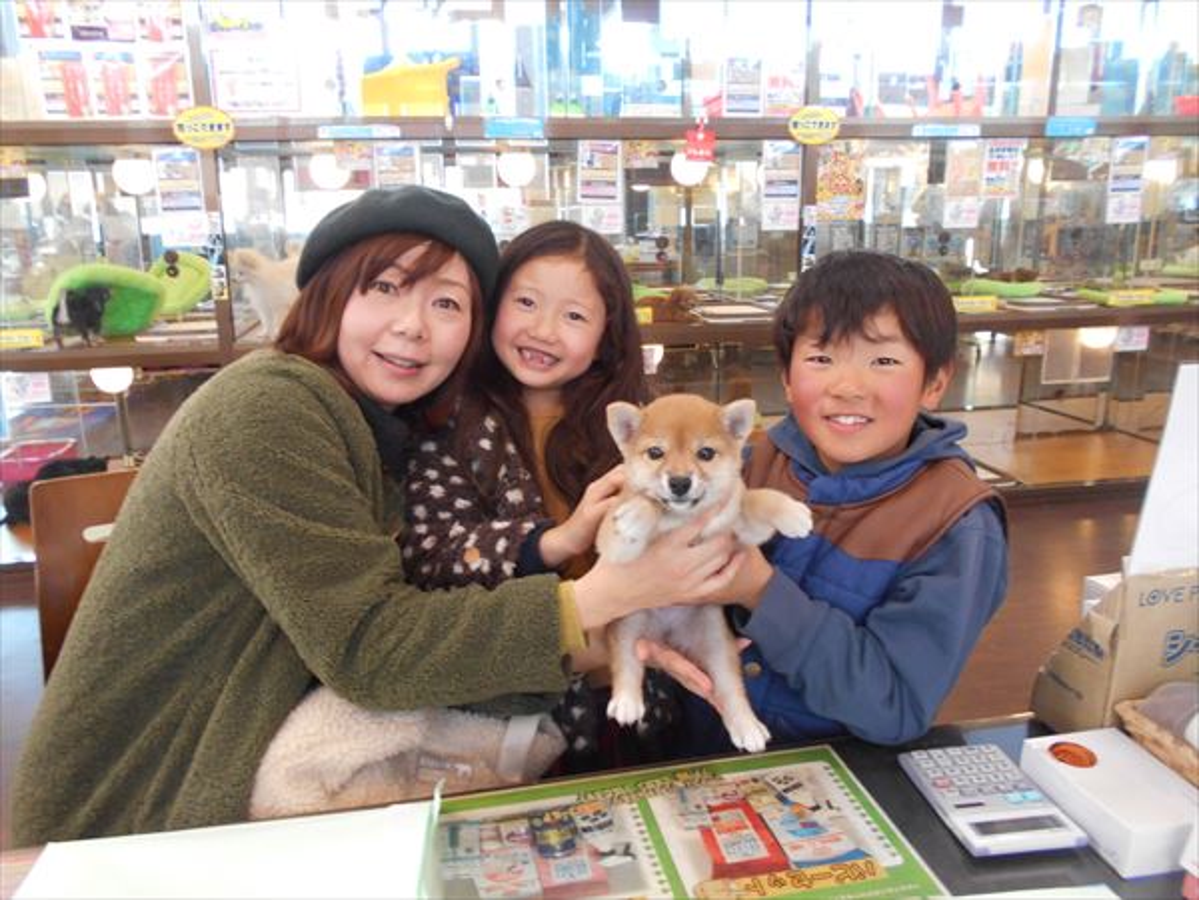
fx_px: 901
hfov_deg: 67.3
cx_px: 600
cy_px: 450
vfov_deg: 53.1
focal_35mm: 26
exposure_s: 1/30
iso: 220
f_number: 3.2
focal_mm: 4.6
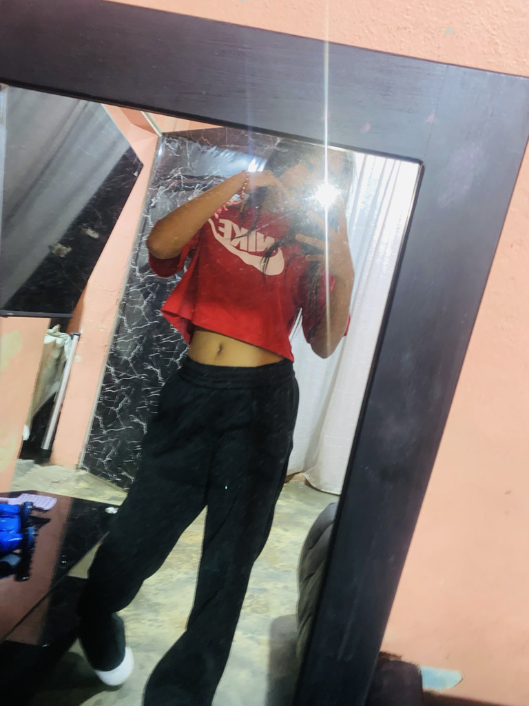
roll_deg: -8.8
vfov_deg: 67.3
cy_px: 353
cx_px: 264
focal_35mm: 26
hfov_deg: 53.1
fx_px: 530
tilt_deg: -30.4
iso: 80
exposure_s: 1/5
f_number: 1.8
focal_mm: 4.25
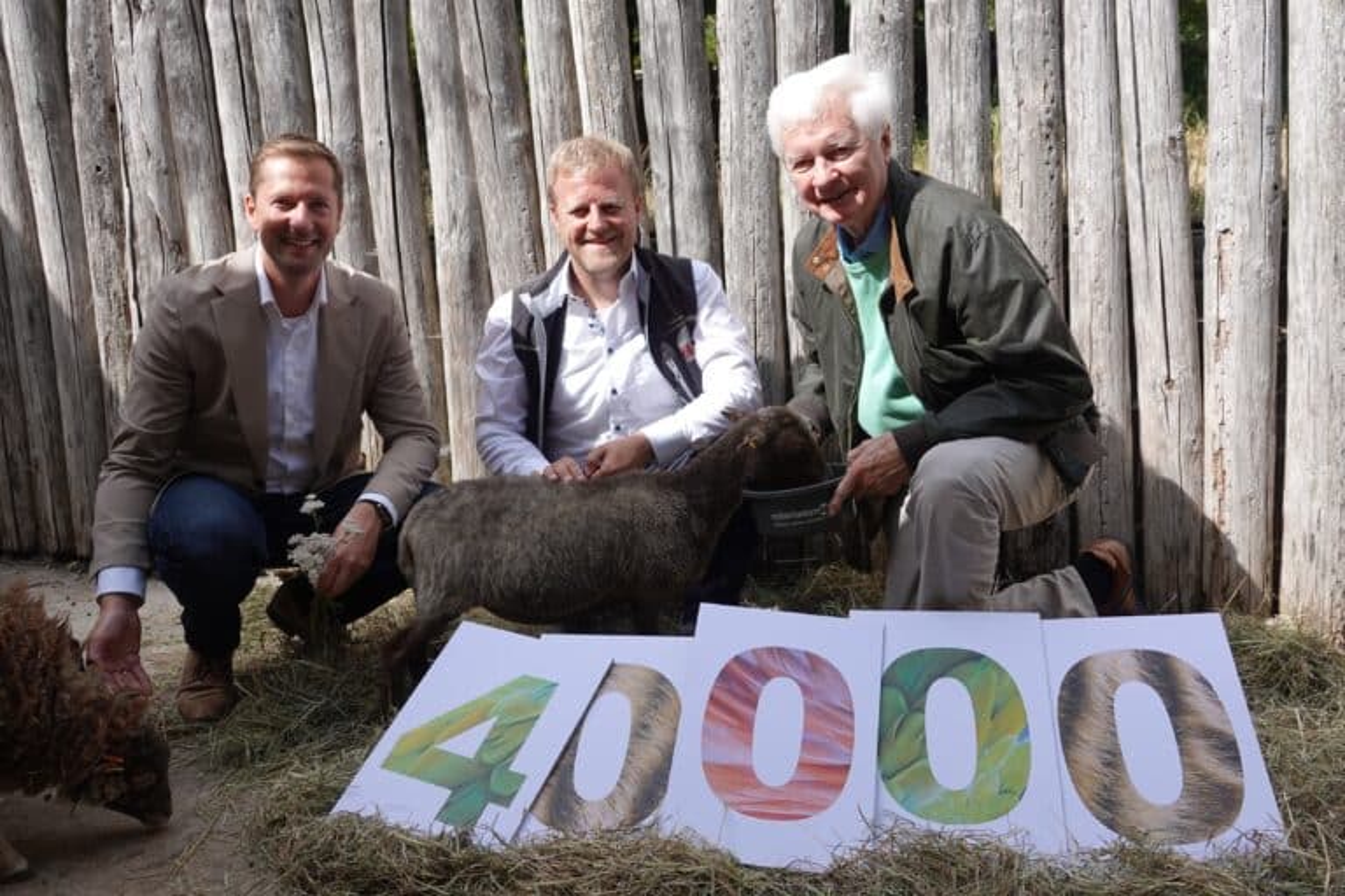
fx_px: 1083
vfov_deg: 45.0
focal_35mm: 29
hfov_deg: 63.7
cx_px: 672
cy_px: 448
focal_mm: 10.8
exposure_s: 1/1000
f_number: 2.8
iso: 100
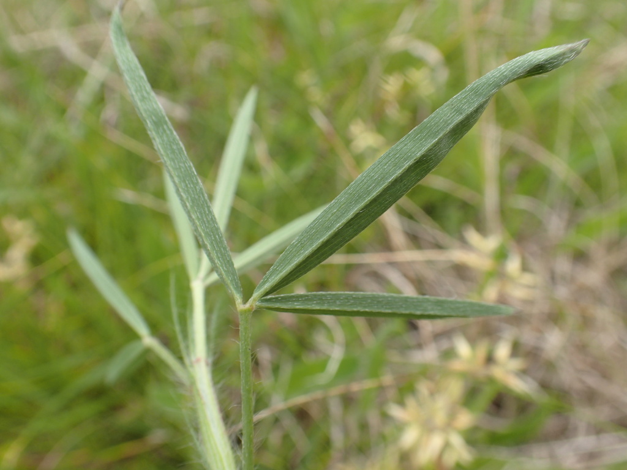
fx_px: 543
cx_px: 314
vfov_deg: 46.8
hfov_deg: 60.0
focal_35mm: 30
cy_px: 235
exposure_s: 1/400
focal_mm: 5.5
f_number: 3.2
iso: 100
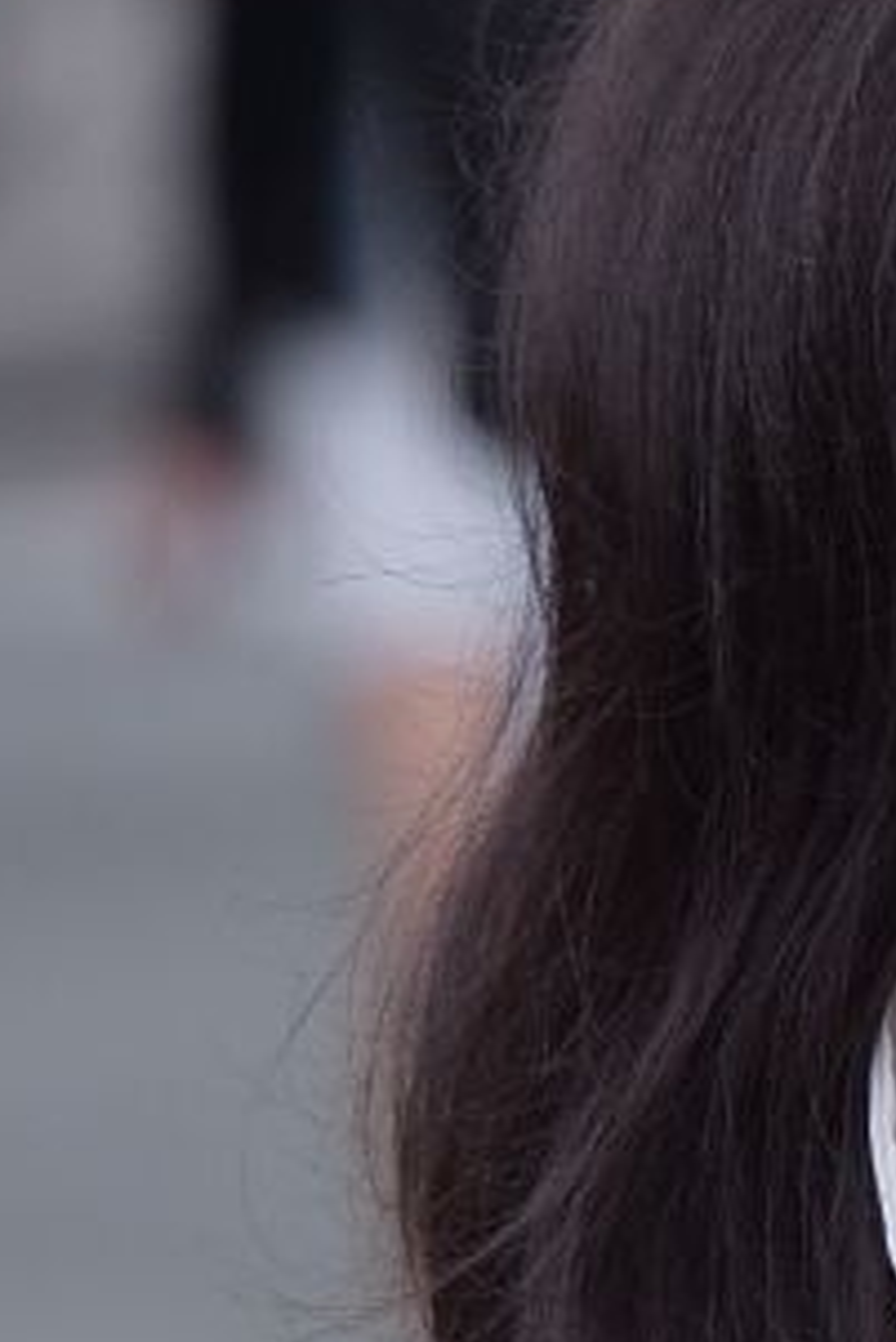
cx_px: 1170
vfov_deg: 1.6
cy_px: 2791
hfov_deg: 1.1
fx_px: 47840
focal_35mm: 1283
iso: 640
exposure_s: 1/800
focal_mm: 175
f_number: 3.5
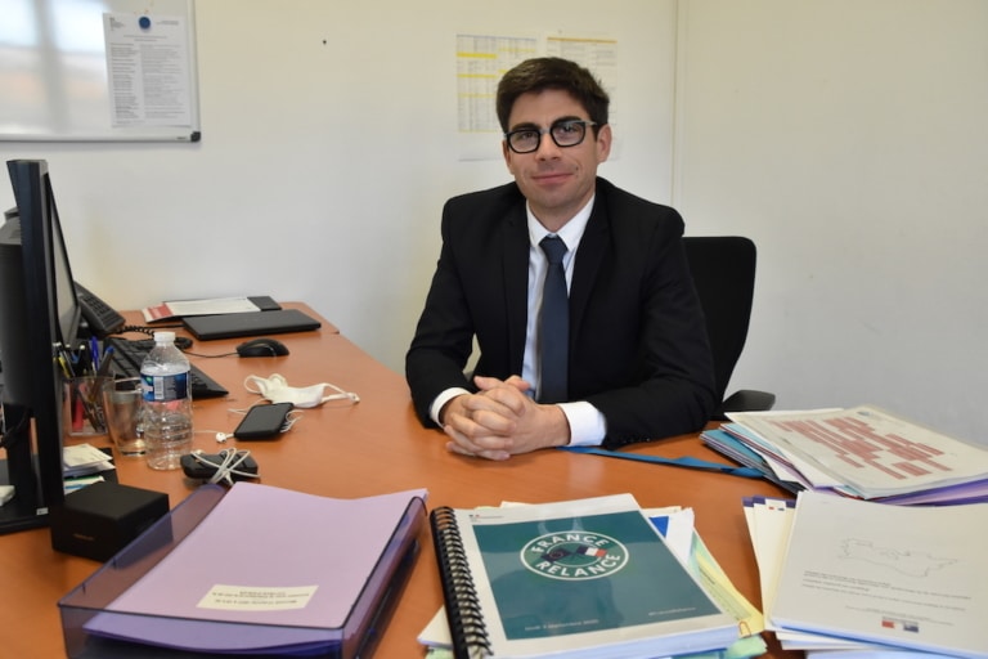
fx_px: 864
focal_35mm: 32
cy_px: 330
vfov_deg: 41.7
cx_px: 494
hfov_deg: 59.5
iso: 1600
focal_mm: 21
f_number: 5.6
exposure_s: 1/125
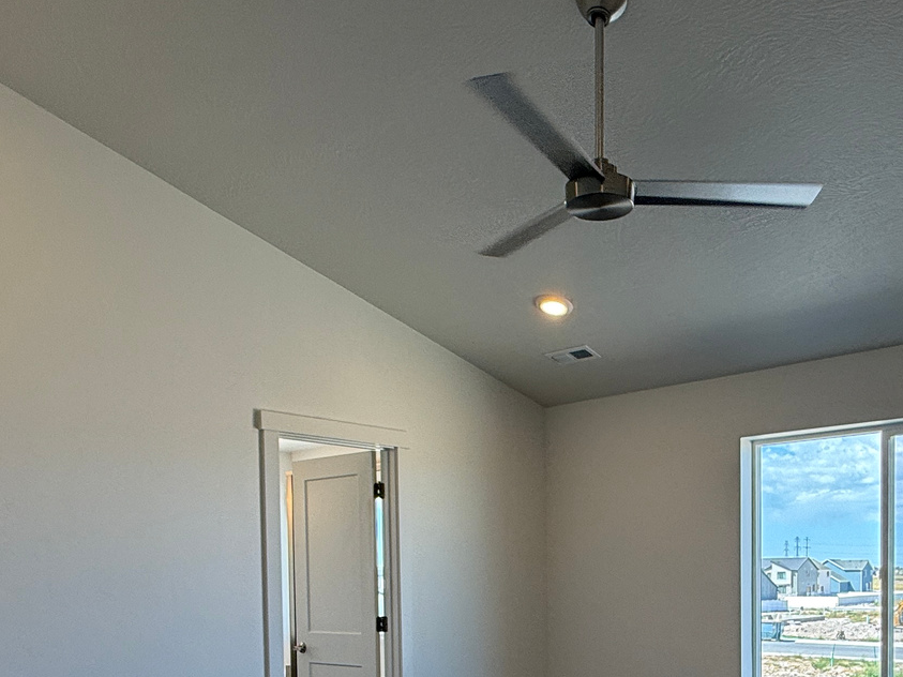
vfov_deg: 38.7
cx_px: 566
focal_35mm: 34
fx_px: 887
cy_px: 619
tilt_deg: -1.9
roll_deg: +1.0
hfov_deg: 53.4
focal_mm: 2.22
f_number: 2.2
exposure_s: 1/144
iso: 64
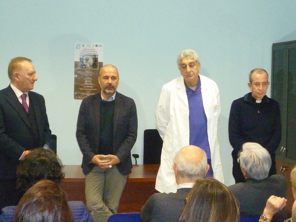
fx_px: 624
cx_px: 148
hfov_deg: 26.7
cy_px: 111
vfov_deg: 20.2
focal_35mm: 73
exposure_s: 1/30
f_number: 4.7
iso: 1000
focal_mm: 8.2
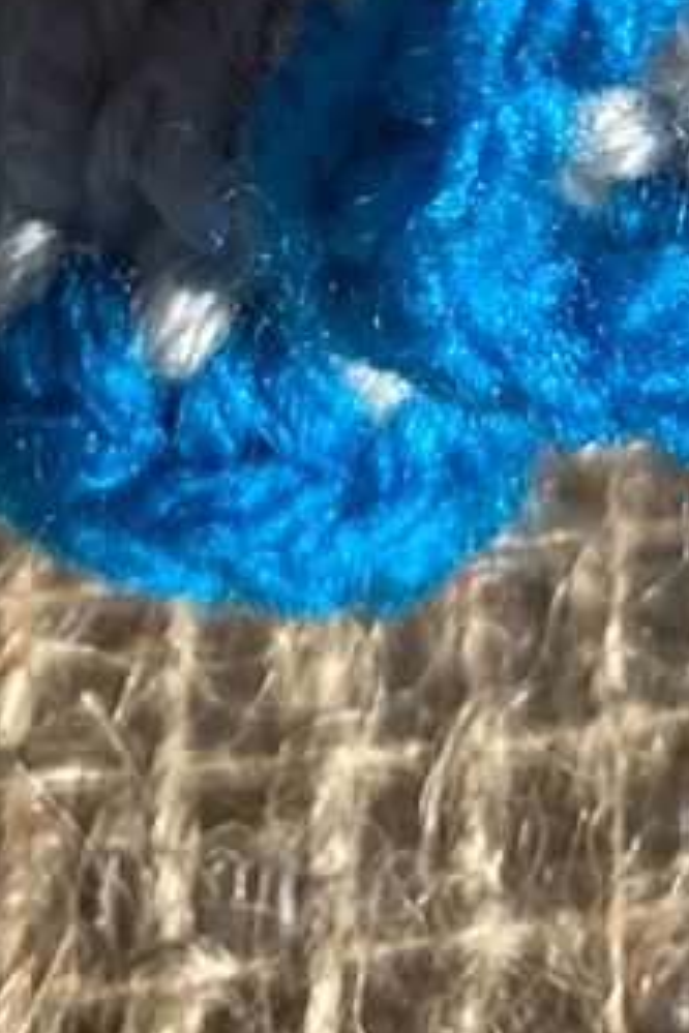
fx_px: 4593
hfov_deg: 8.6
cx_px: 230
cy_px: -1284
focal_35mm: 160
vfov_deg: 11.2
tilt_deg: -53.7
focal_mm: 4.25
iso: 32
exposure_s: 1/2890
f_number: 1.8
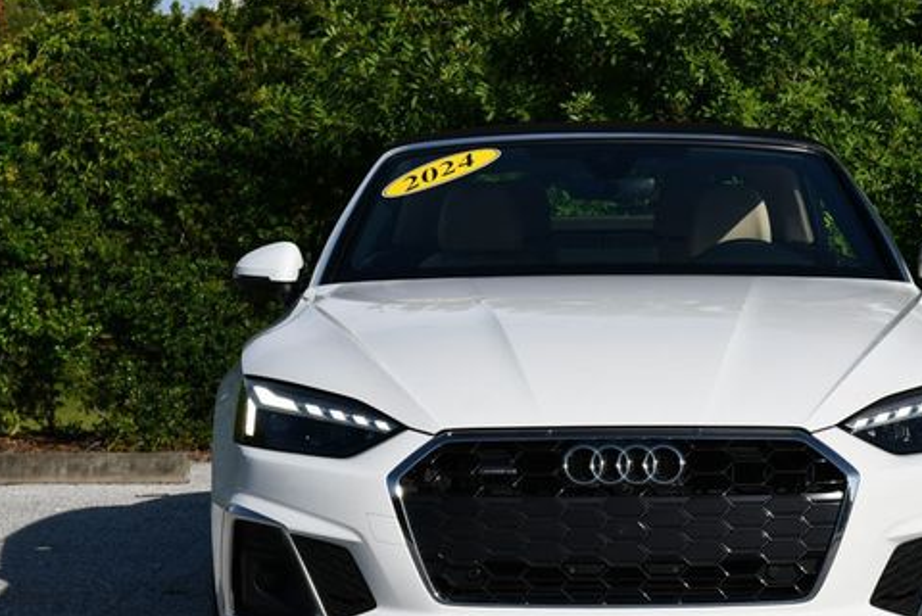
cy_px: 370
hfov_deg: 18.2
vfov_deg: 12.3
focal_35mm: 112
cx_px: 592
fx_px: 2871
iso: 100
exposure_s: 1/320
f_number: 9
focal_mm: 42
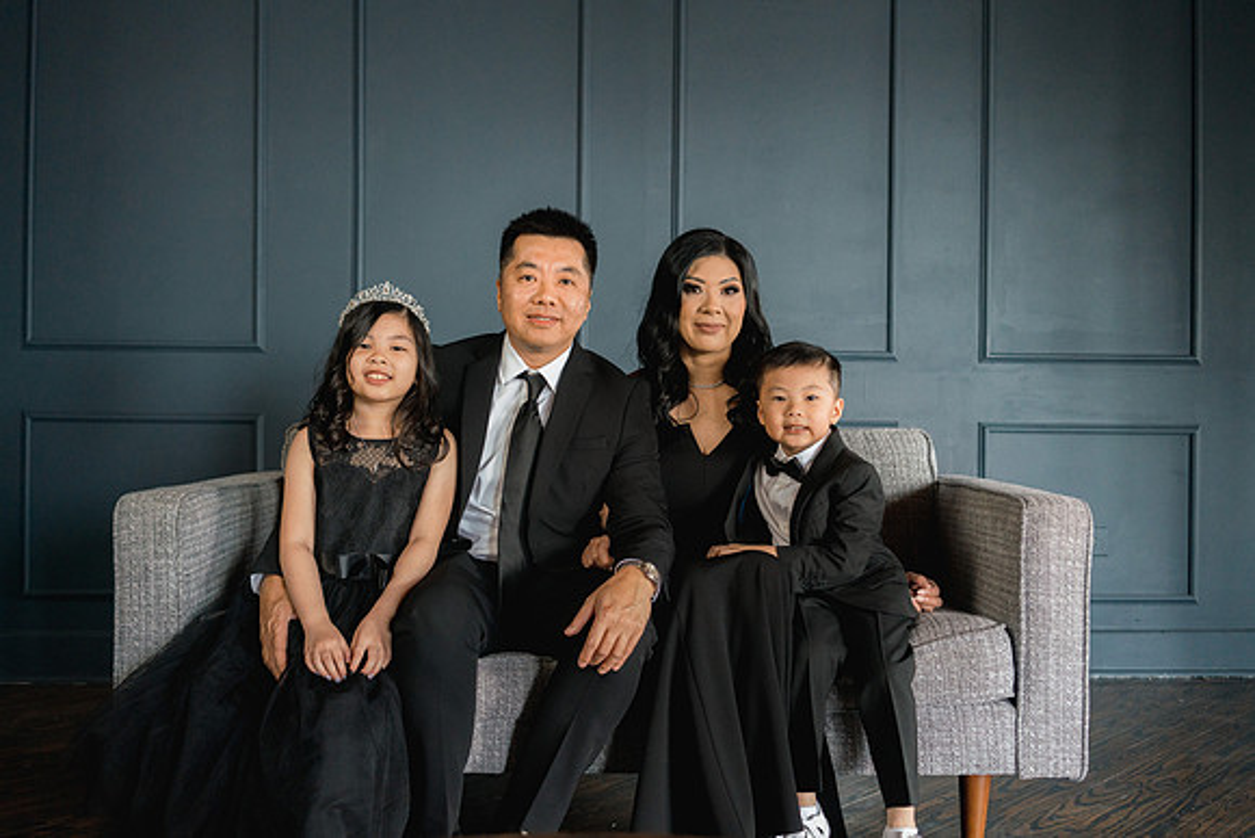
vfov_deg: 37.1
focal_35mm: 36
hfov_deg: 53.4
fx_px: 1247
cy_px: 419
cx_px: 635
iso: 1600
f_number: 3.2
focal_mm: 35
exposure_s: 1/200
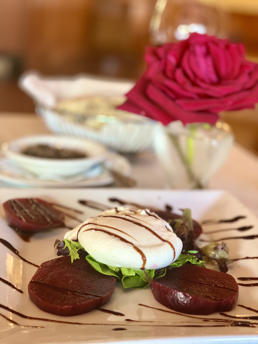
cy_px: 172
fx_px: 517
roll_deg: -6.6
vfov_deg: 36.8
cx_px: 129
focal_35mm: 52
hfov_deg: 28.0
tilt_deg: -16.7
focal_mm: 6
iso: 125
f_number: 2
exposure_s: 1/40
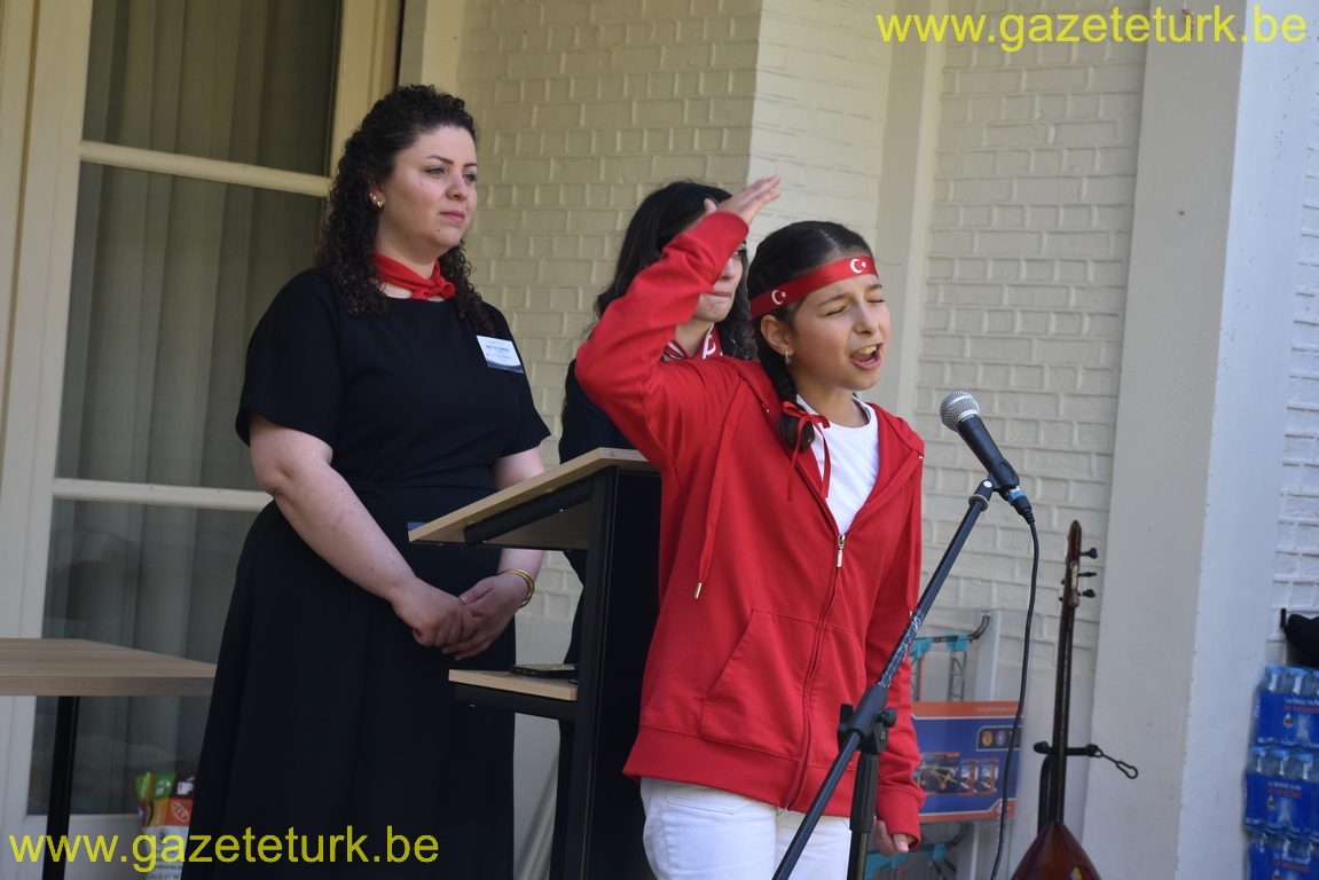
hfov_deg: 24.2
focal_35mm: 84
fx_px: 3078
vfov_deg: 16.3
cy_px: 440
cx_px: 660
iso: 400
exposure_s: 1/160
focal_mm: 56
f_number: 6.3
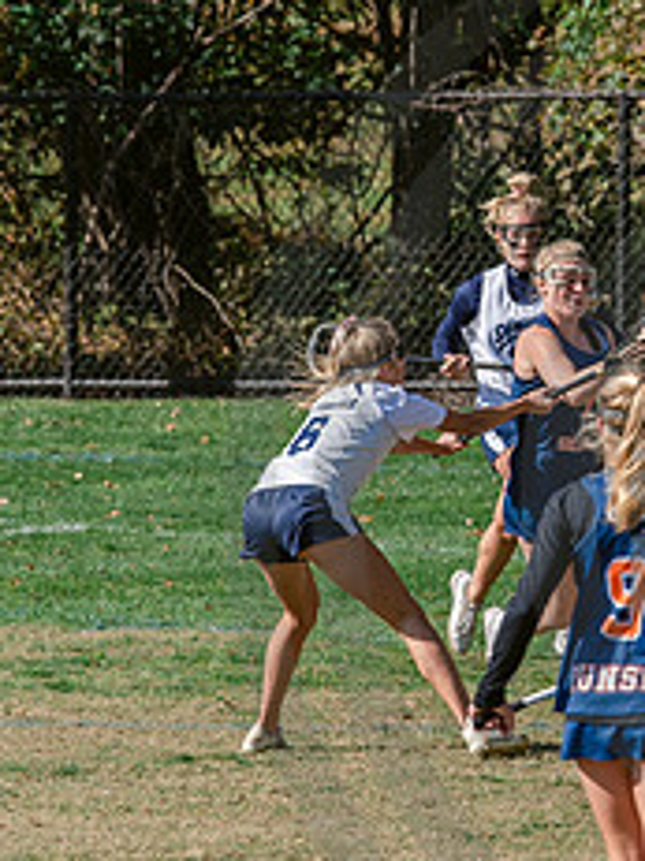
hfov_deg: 2.4
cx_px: 670
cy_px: 363
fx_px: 15442
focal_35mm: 621
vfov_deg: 3.2
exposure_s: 1/1600
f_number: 5
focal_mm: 200
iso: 250
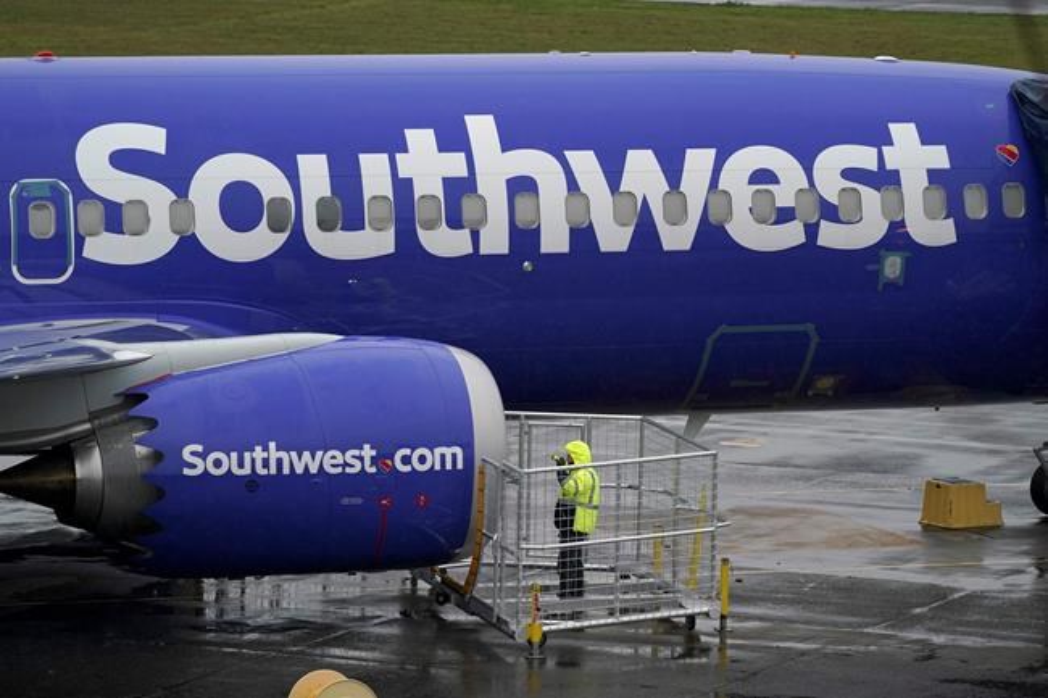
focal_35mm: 218
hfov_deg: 9.4
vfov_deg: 6.3
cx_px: 524
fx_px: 6344
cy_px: 349
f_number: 5.6
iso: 2000
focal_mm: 218
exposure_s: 1/1000
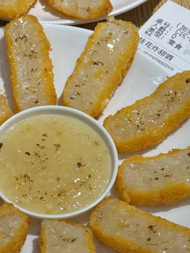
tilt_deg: -52.1
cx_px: 46
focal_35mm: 99
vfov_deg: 19.8
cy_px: 89
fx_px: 724
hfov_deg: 14.9
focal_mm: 6.76
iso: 64
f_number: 1.78
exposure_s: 1/522
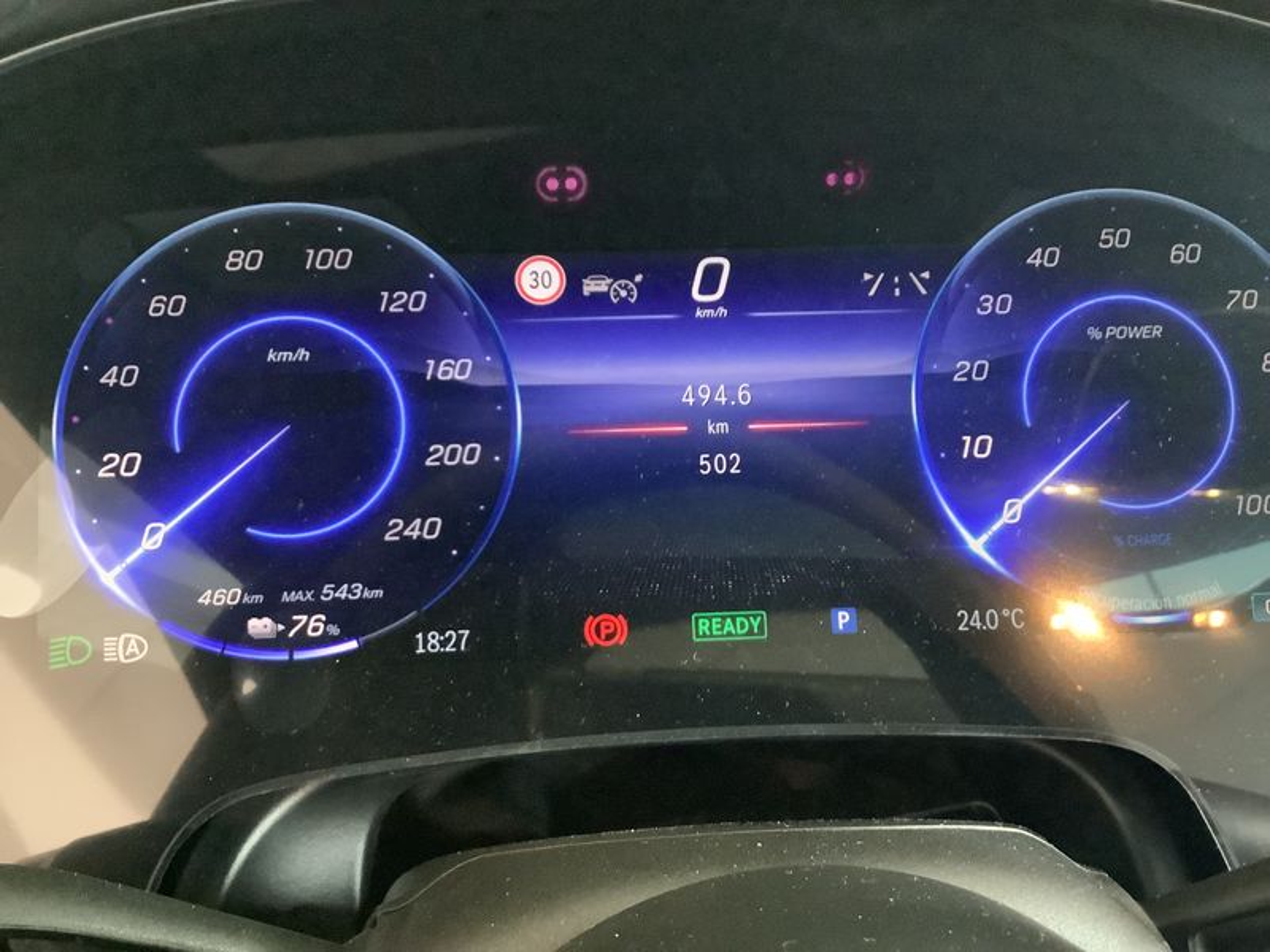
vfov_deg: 45.4
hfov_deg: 58.4
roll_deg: +0.8
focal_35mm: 31
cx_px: 635
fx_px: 1137
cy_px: 476
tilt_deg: -21.3
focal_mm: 3.3
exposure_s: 1/20
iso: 640
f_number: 2.4
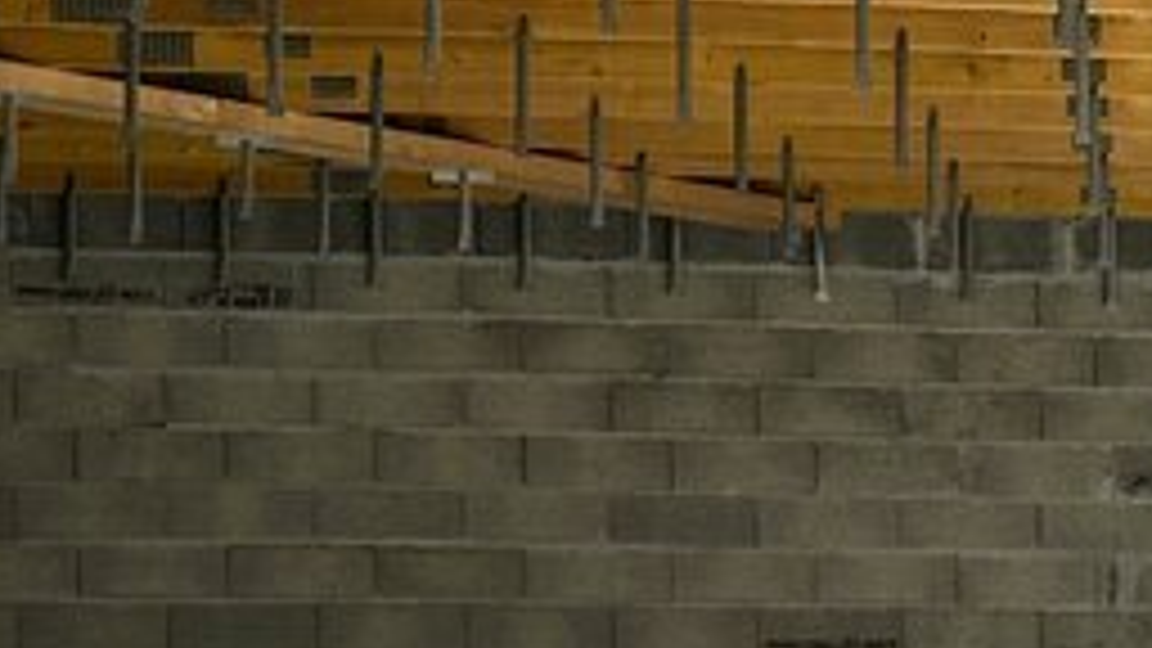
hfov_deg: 19.7
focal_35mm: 98
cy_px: 873
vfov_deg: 12.0
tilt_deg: -2.1
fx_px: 2994
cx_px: 1570
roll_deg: +0.5
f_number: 1.78
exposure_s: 1/170
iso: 125
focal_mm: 6.86
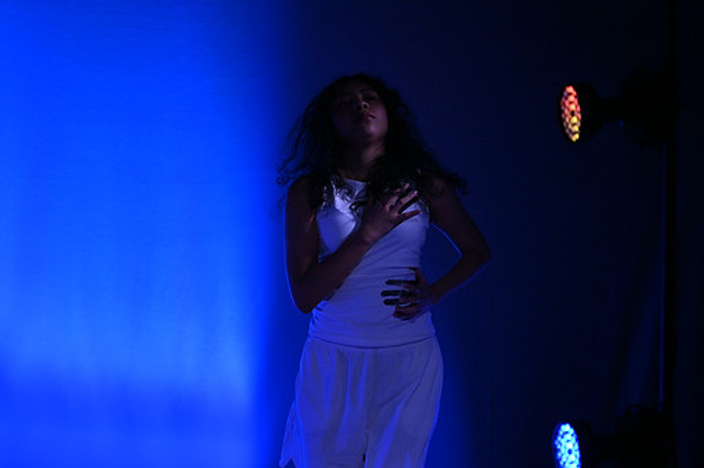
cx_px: 367
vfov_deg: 11.2
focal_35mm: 122
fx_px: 2384
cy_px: 258
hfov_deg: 16.8
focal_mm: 70
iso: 160
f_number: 2.8
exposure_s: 1/500
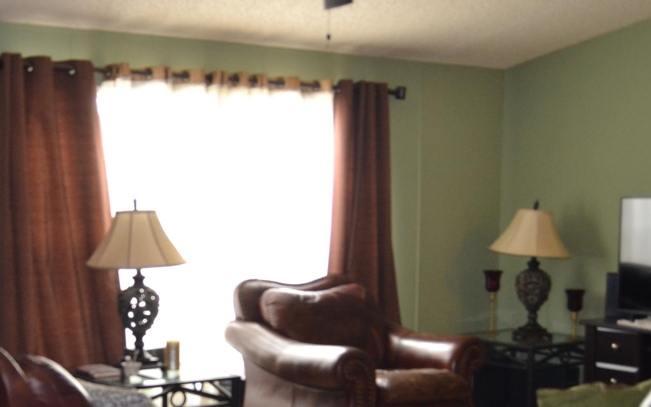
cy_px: 305
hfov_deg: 35.8
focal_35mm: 55
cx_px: 141
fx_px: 976
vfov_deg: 23.3
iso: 800
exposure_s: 1/60
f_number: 3.5
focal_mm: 18
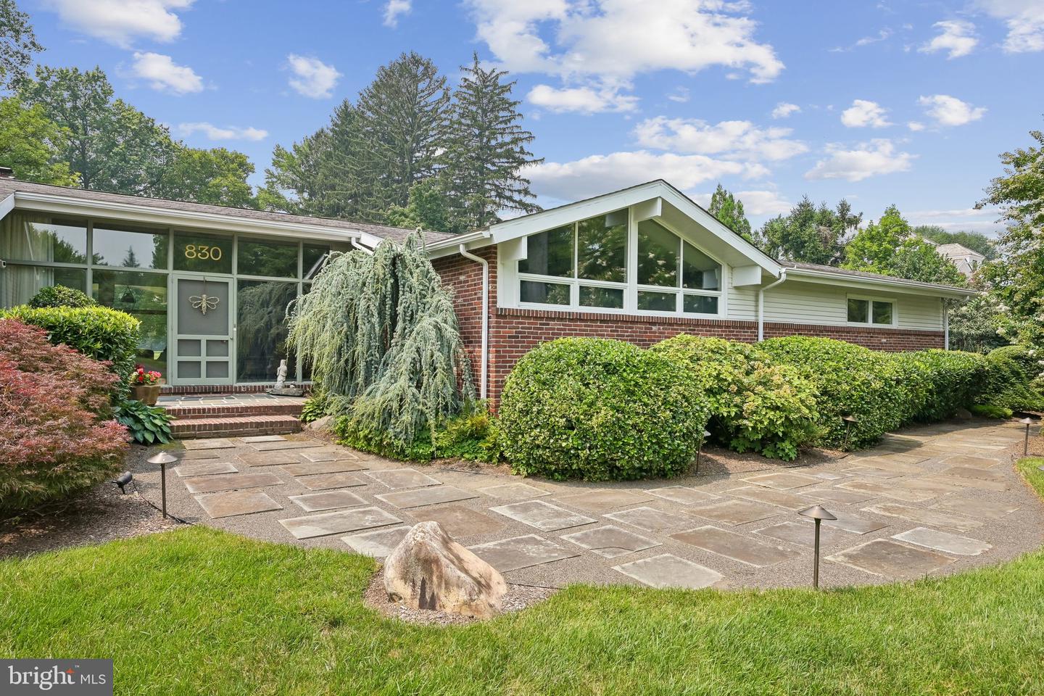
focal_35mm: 22
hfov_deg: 79.9
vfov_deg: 58.3
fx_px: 623
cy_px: 348
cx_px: 522
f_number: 11
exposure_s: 1/400
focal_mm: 21.5
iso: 400
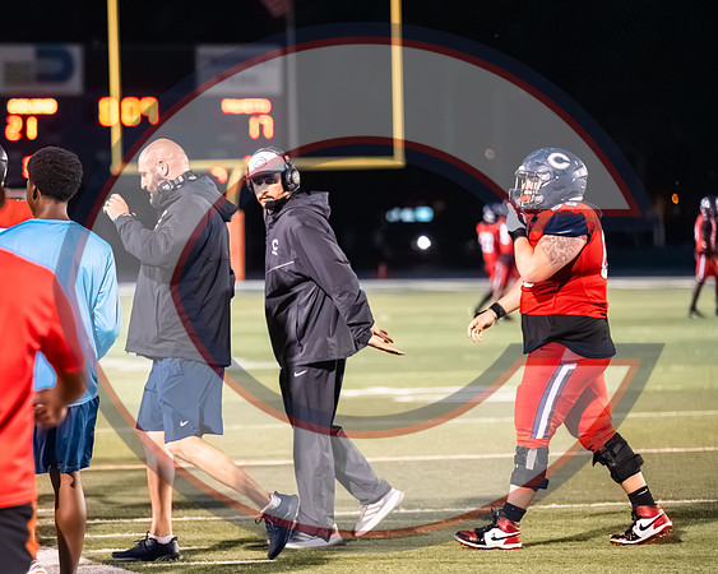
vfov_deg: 8.0
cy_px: 297
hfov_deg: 10.0
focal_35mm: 193
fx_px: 4100
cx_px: 199
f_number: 2.8
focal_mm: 130
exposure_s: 1/1600
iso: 20000
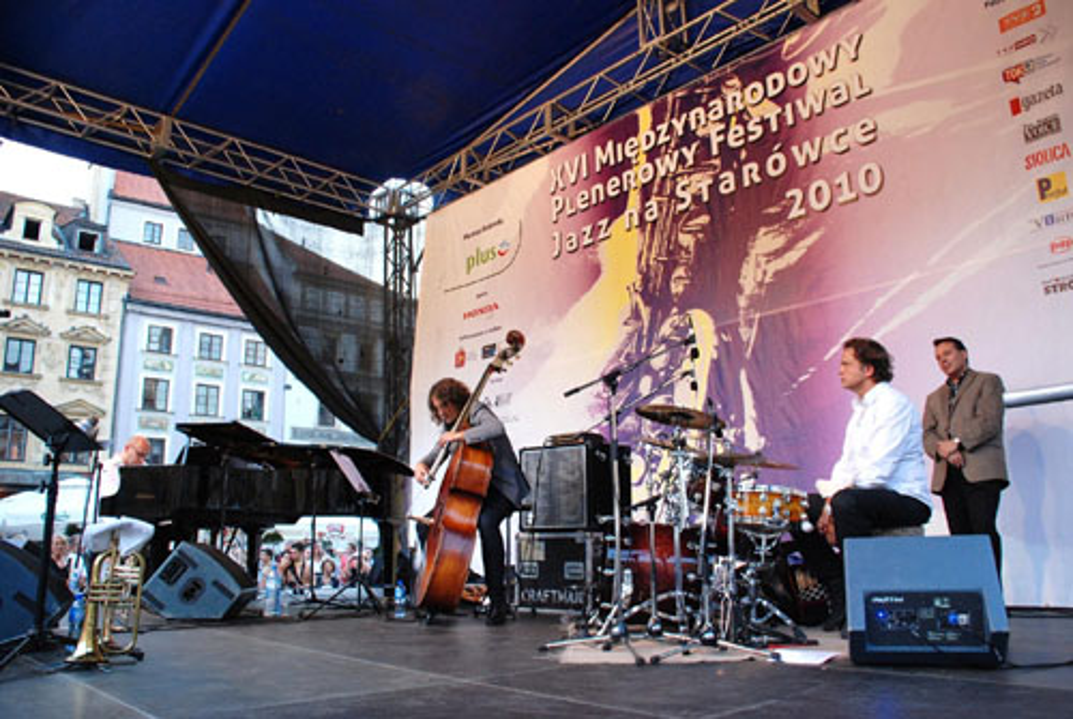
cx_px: 536
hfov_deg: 61.9
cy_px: 360
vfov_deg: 43.7
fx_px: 895
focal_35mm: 30
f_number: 4
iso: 800
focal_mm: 20
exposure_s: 1/60
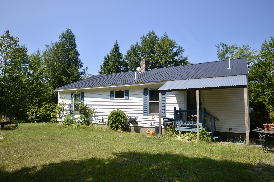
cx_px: 137
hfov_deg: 73.8
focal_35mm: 24
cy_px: 91
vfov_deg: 53.0
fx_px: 182
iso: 100
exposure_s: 1/250
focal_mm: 16
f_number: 7.1
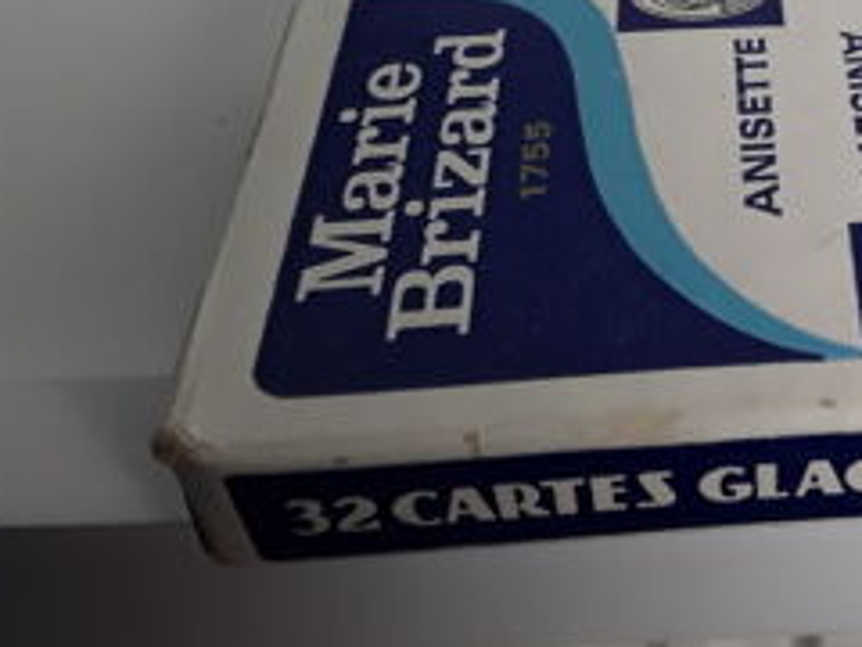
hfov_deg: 33.3
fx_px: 1345
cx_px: 808
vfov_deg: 26.5
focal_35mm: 54
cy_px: 122
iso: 80
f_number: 1.9
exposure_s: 1/120
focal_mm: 2.91
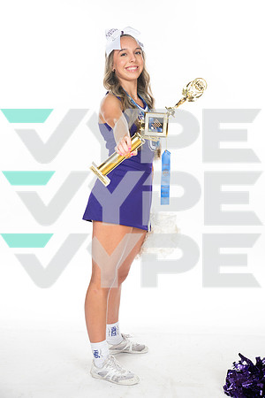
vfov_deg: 35.6
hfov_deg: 24.2
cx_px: 132
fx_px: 618
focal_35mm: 56
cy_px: 199
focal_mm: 56
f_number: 7.1
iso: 800
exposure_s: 1/320
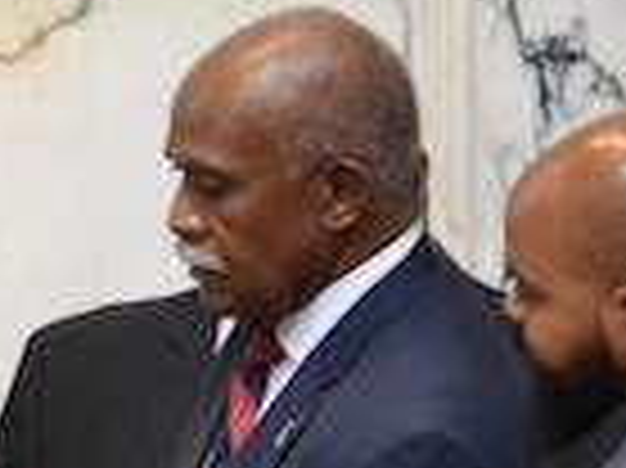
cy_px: 500
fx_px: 18719
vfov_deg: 1.4
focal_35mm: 1036
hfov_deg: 1.9
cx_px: -266
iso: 3200
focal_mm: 200
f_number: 5.6
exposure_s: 1/25
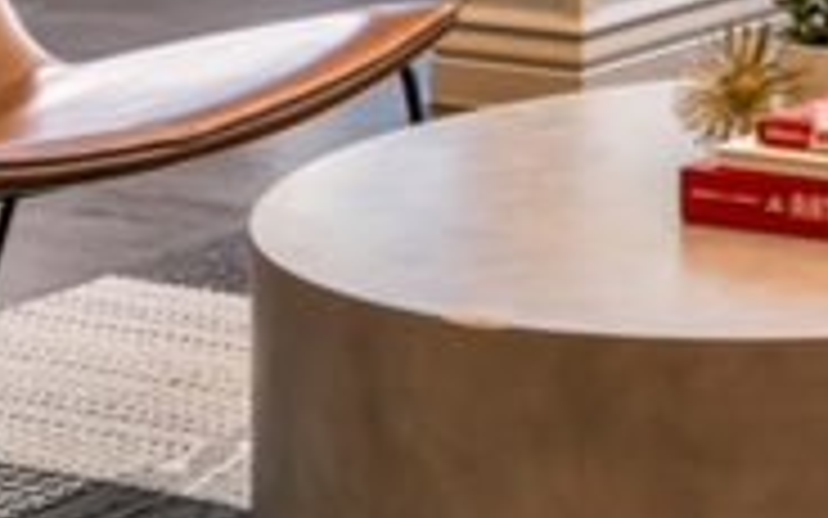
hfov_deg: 11.8
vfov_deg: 7.4
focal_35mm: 170
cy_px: -486
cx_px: 1233
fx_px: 3836
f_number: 8
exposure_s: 1/60
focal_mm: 30
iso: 100
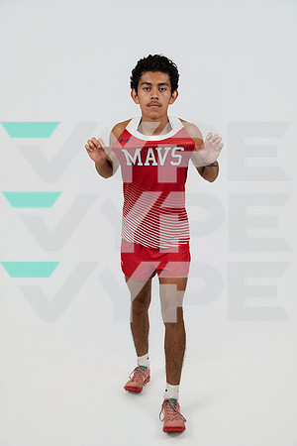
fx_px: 449
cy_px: 223
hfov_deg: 36.6
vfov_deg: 52.8
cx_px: 148
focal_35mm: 36
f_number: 4
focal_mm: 36.3
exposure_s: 1/125
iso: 400
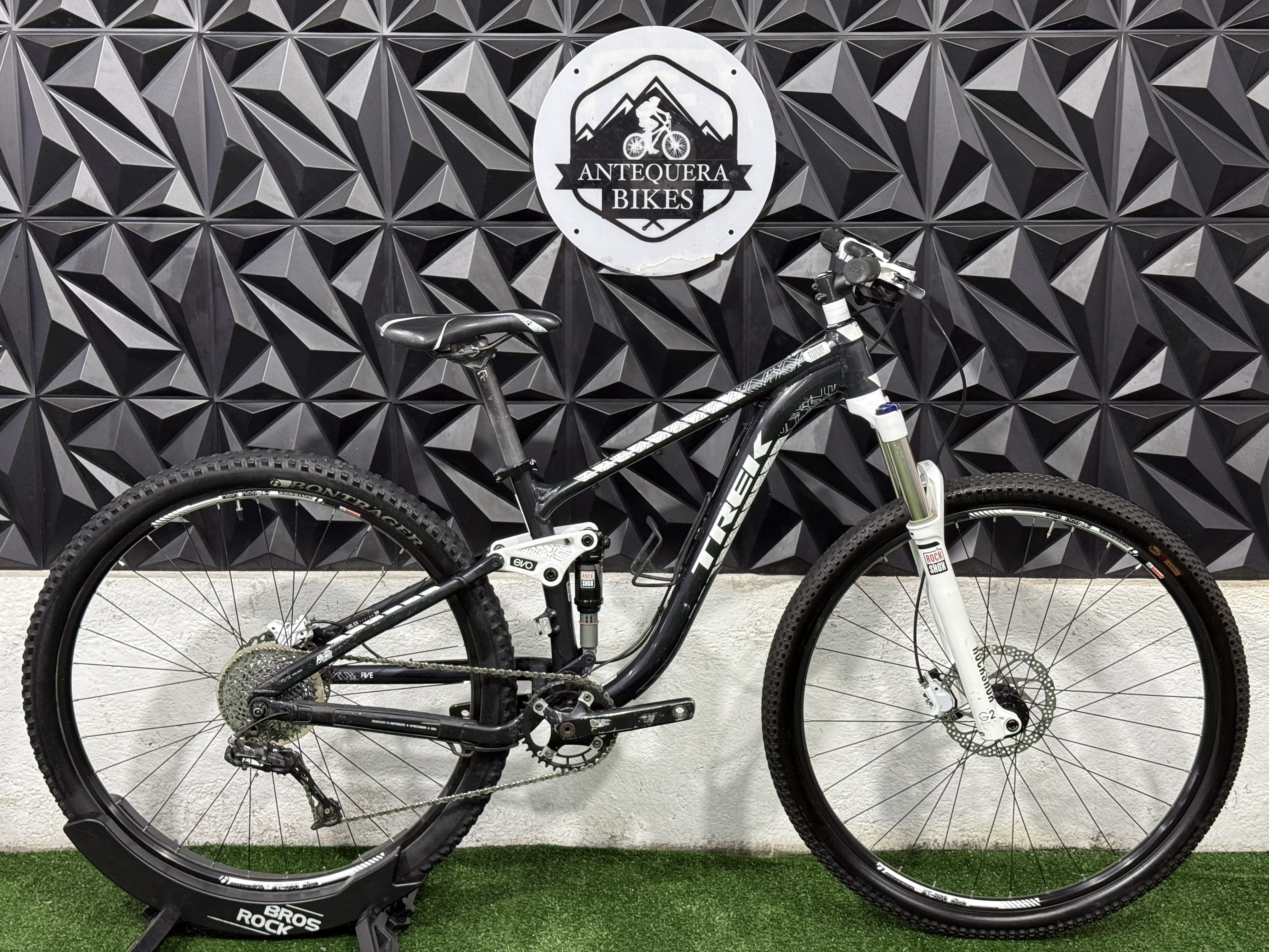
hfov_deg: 39.7
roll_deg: -0.2
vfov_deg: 30.3
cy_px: 476
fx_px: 1760
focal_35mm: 48
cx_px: 634
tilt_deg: -9.7
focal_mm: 6.76
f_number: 1.78
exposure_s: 1/60
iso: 200
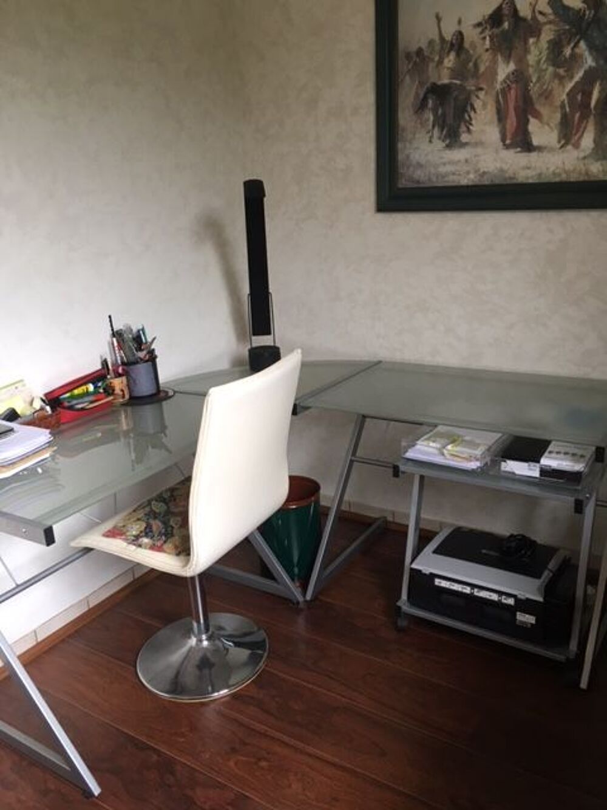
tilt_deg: -18.2
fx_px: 678
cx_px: 304
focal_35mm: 29
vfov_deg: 61.7
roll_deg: +3.2
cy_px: 405
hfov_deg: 48.2
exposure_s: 1/33
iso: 100
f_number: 2.2
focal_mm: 4.15
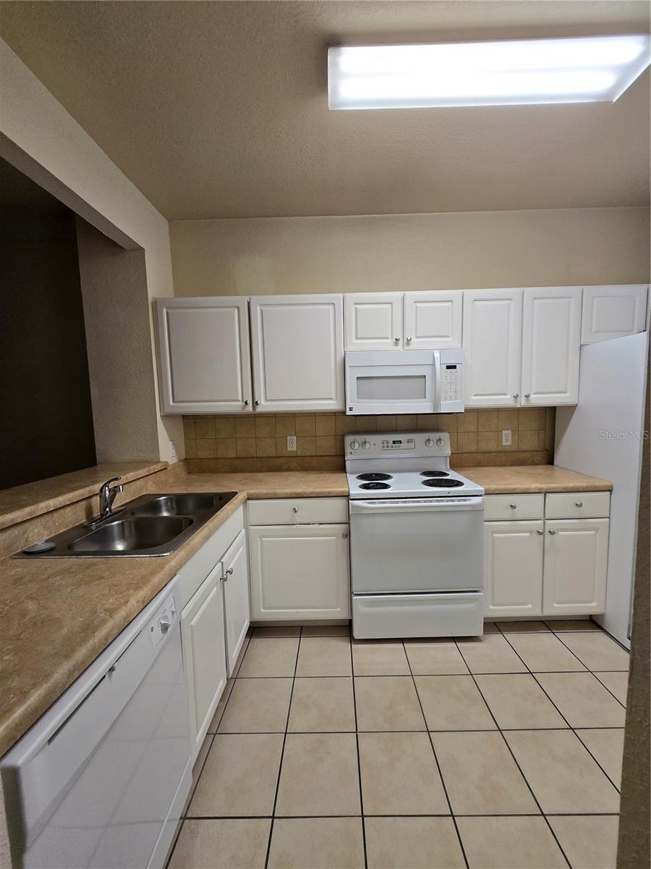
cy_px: 434
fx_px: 326
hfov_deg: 89.9
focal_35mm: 13
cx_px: 326
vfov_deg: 106.2
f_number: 2.2
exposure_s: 1/60
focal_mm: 1.7
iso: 64
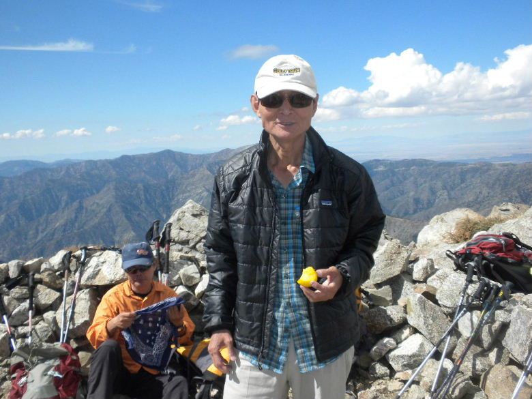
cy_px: 200
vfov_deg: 38.7
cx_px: 266
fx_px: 569
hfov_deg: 50.1
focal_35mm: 37
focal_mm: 6.6
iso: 200
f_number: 10
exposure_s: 1/316
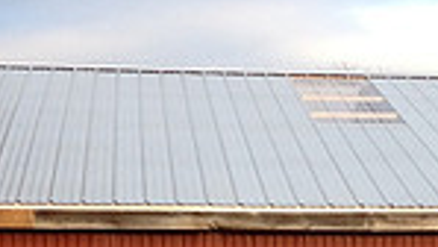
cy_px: 222
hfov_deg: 14.3
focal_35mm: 148
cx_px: 417
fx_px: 1720
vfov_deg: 8.2
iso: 50
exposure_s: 1/163
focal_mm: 4.28
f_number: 2.4
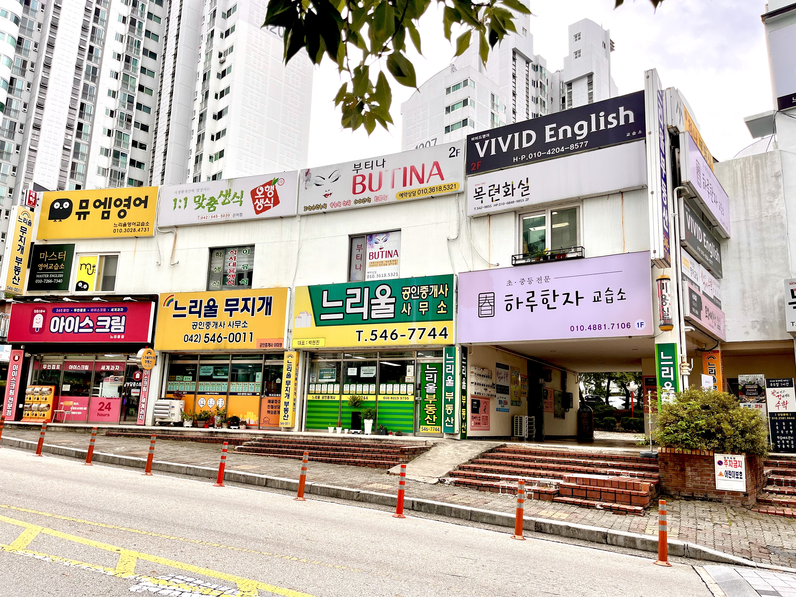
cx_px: 398
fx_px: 598
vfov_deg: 53.1
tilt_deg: +11.6
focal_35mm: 26
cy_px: 298
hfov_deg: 67.3
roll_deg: -1.7
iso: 50
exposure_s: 1/714
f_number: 1.6
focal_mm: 5.1
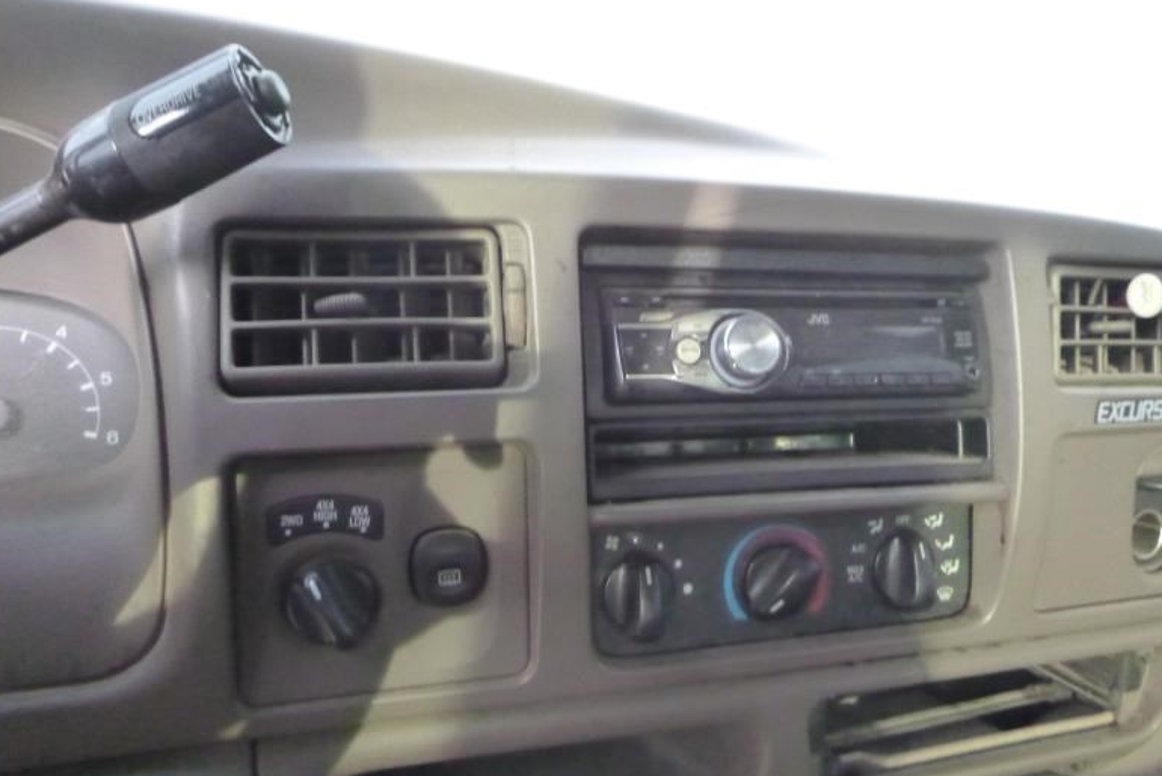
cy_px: 412
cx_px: 587
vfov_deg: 47.9
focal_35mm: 27
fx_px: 872
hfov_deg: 67.4
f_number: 3.9
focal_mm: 4.5
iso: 1250
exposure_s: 1/50
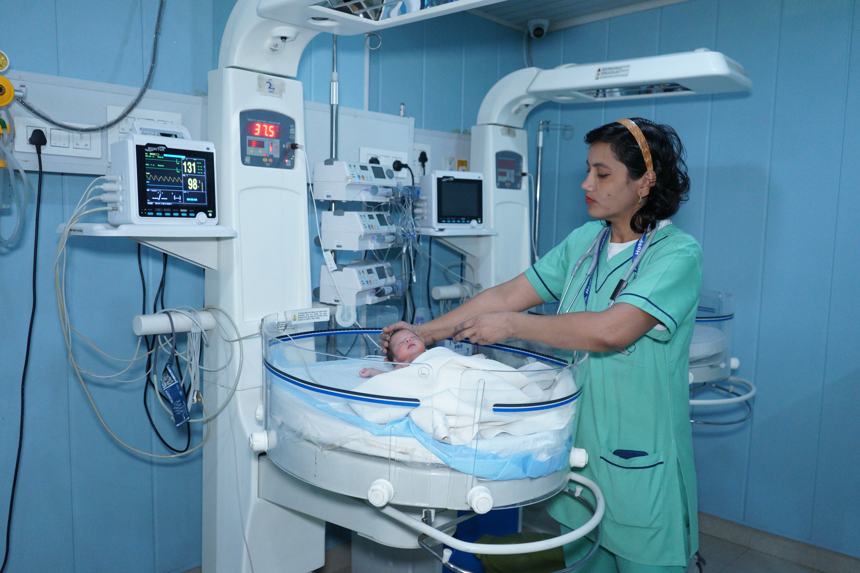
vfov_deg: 45.0
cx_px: 430
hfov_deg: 63.7
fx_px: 693
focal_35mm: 29
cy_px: 286
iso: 3200
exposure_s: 1/160
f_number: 4
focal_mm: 29
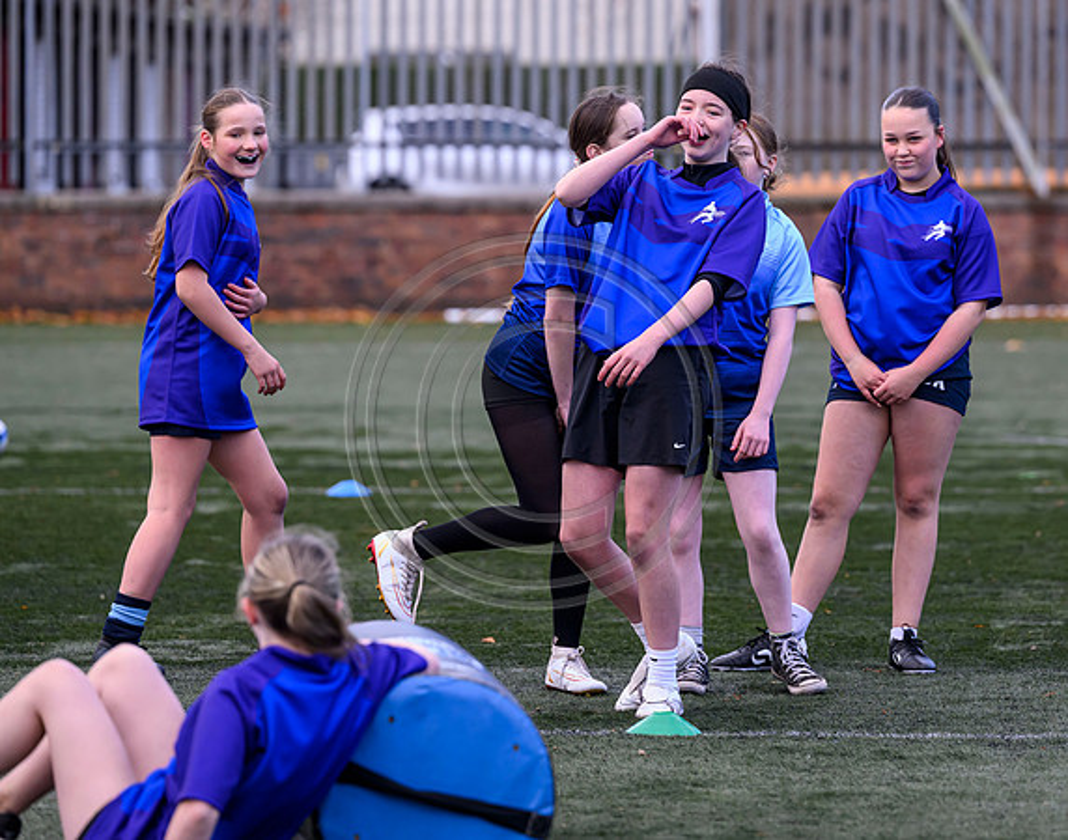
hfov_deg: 7.9
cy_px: 380
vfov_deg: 6.2
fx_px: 7757
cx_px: 691
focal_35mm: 247
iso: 1600
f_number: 4
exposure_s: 1/1250
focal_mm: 200
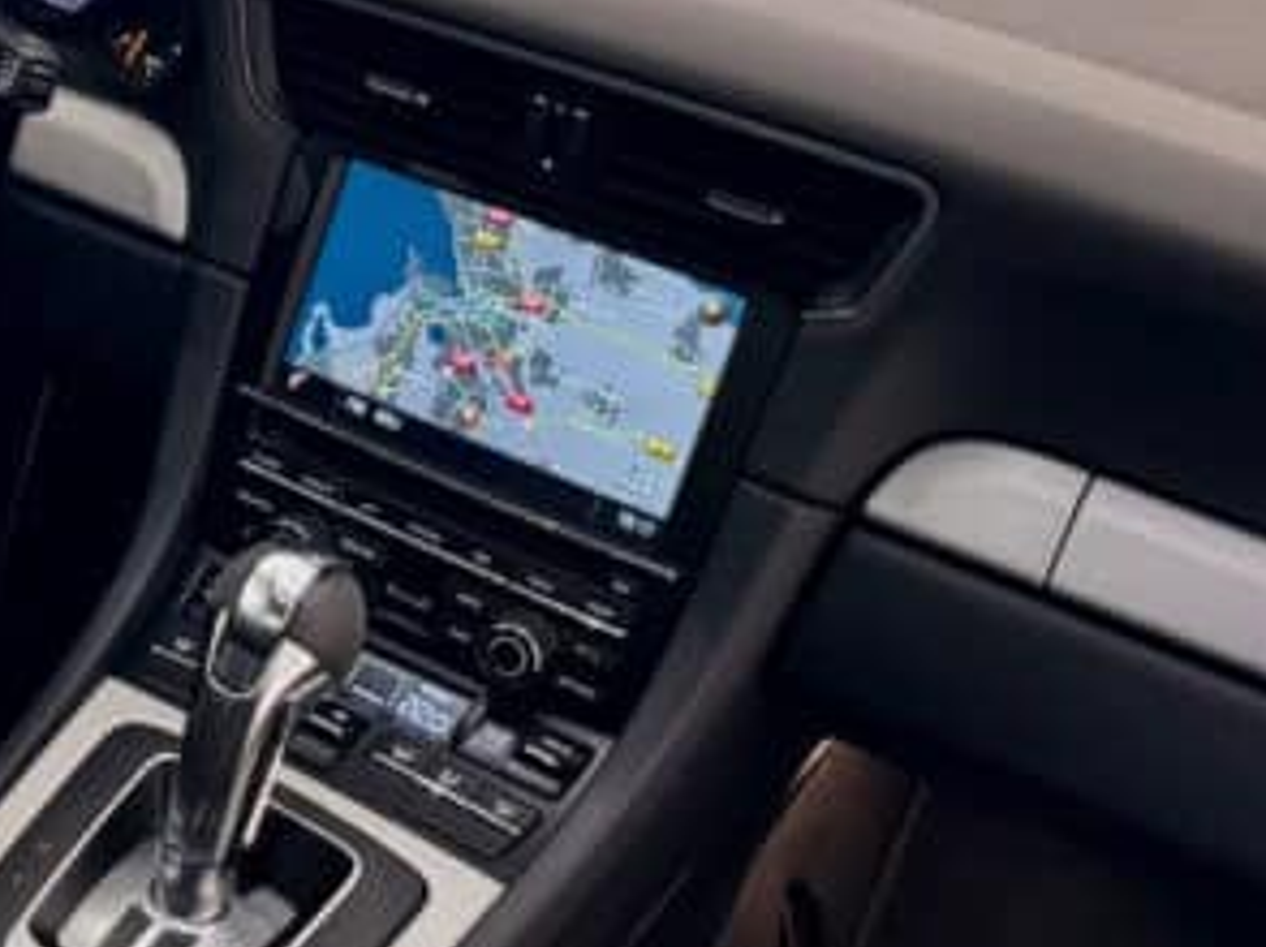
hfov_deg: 27.9
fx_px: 2375
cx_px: -34
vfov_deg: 22.4
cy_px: 303
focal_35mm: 65
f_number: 1.8
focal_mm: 6.8
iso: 160
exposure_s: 1/60
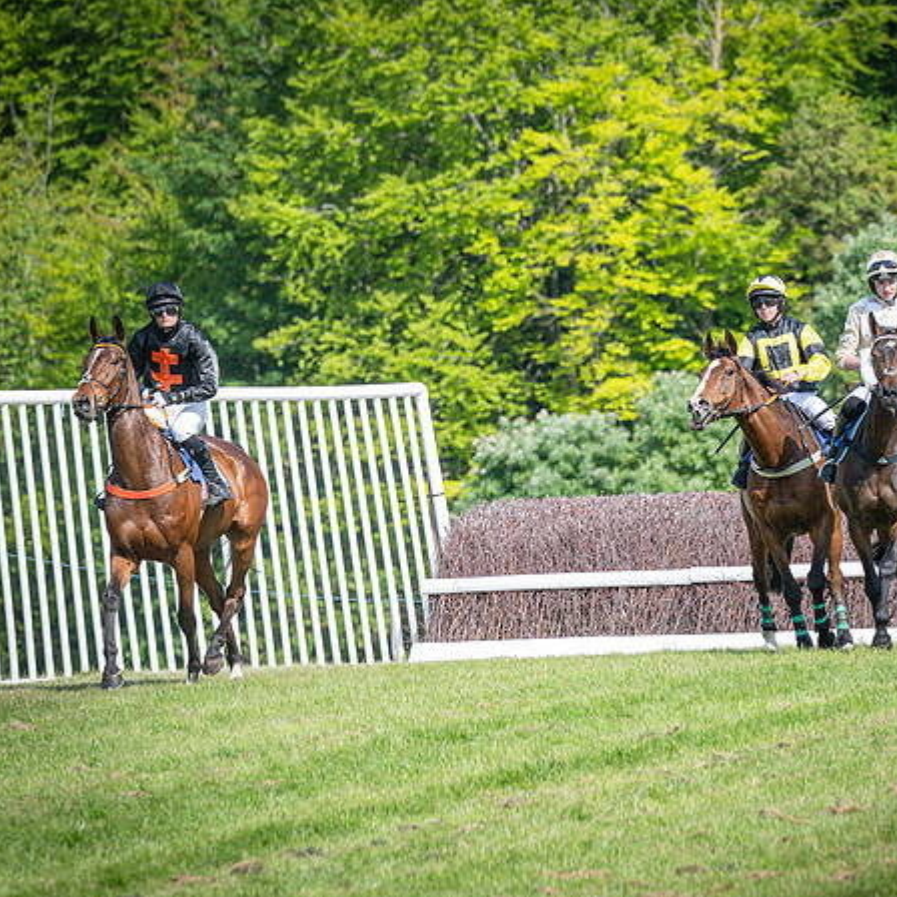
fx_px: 11492
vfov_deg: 4.5
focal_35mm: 392
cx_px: 636
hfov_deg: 4.5
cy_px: 398
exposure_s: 1/3200
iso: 400
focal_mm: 170
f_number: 4
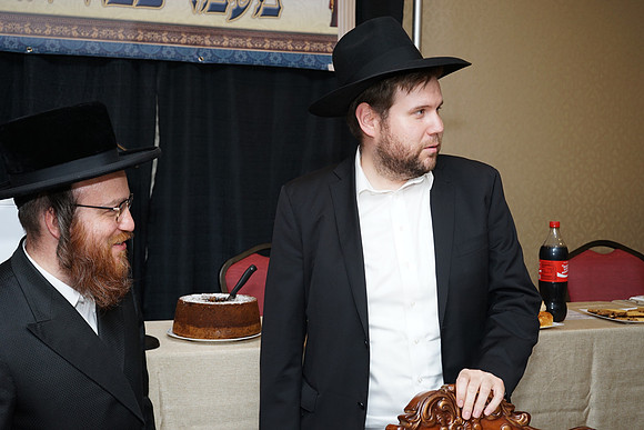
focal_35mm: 50
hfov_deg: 39.6
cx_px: 322
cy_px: 215
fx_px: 895
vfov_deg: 27.0
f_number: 5.6
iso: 640
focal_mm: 50
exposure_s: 1/125
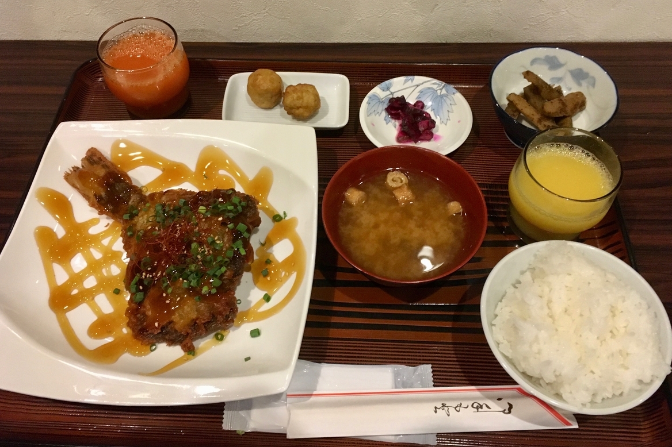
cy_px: 201
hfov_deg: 60.3
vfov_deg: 42.3
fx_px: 578
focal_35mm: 31
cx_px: 327
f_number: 2.2
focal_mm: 4.15
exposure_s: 1/15
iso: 250
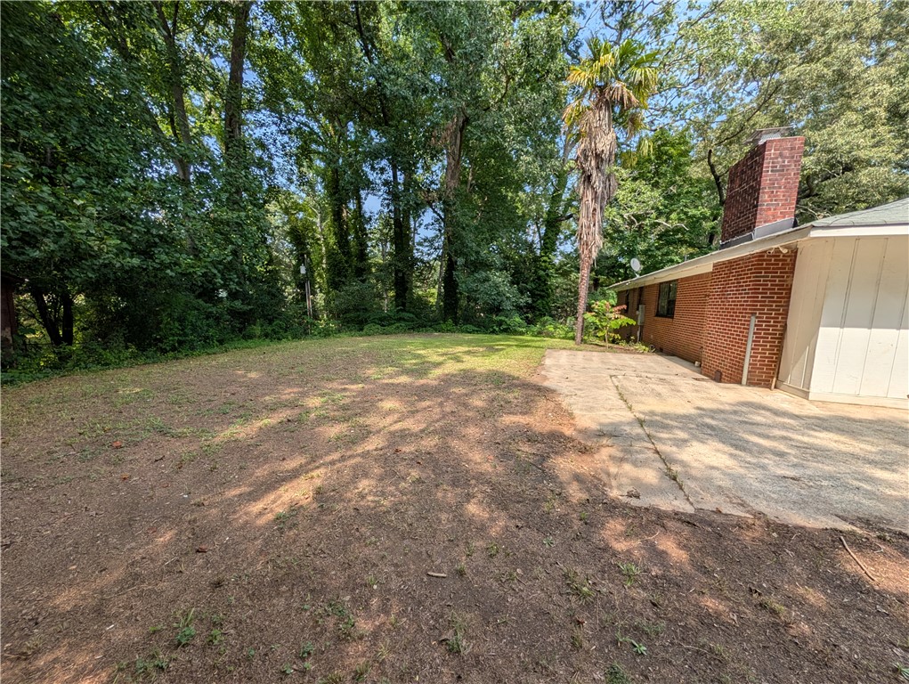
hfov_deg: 110.5
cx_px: 454
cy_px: 342
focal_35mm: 12
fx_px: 315
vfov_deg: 94.6
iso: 50
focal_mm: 2.02
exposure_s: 1/1887
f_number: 1.7
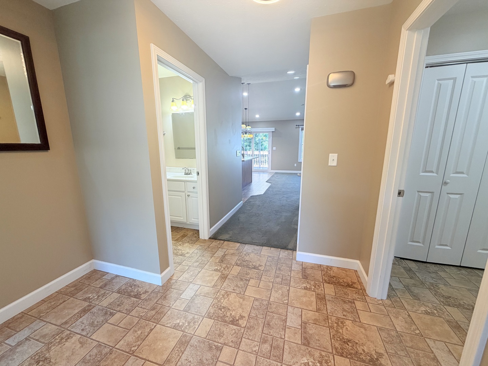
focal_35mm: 14
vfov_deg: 85.7
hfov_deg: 102.1
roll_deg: +0.8
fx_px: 197
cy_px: 183
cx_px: 244
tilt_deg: -11.0
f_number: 2.2
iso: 200
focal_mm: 2.22
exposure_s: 1/120
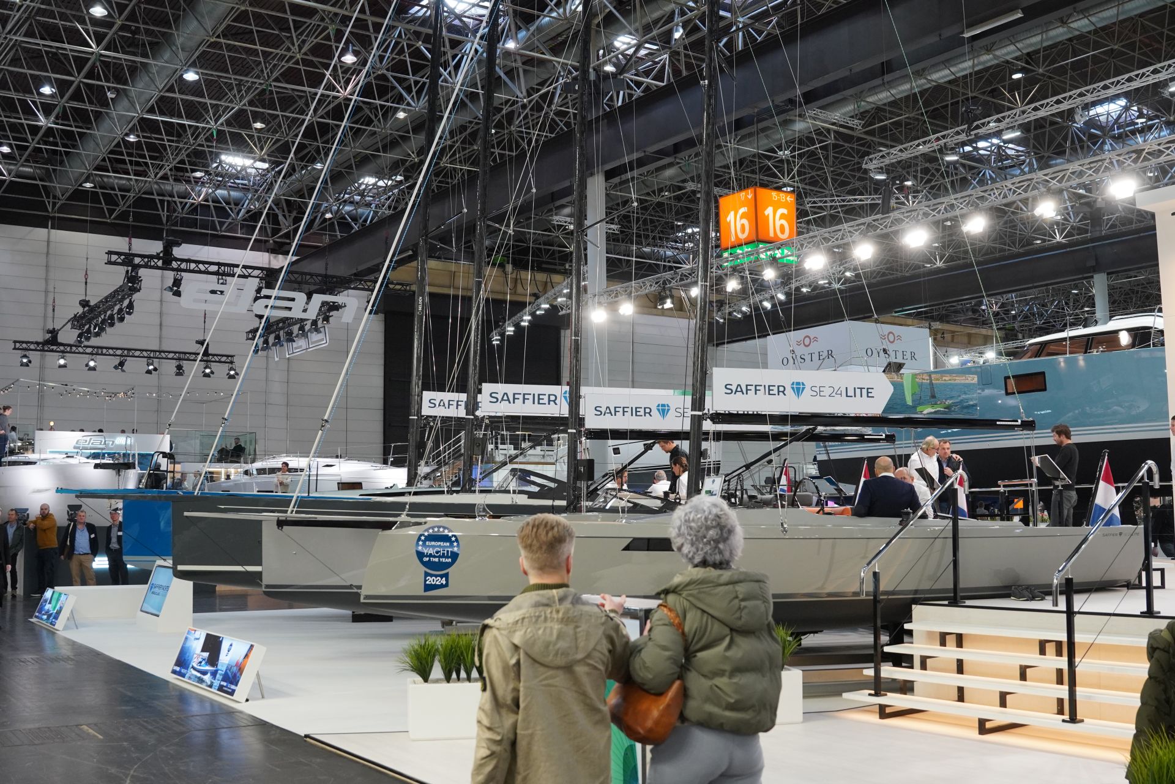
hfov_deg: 53.1
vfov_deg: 36.9
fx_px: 1175
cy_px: 392
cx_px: 588
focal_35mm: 36
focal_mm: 24
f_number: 4
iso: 1250
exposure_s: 1/160
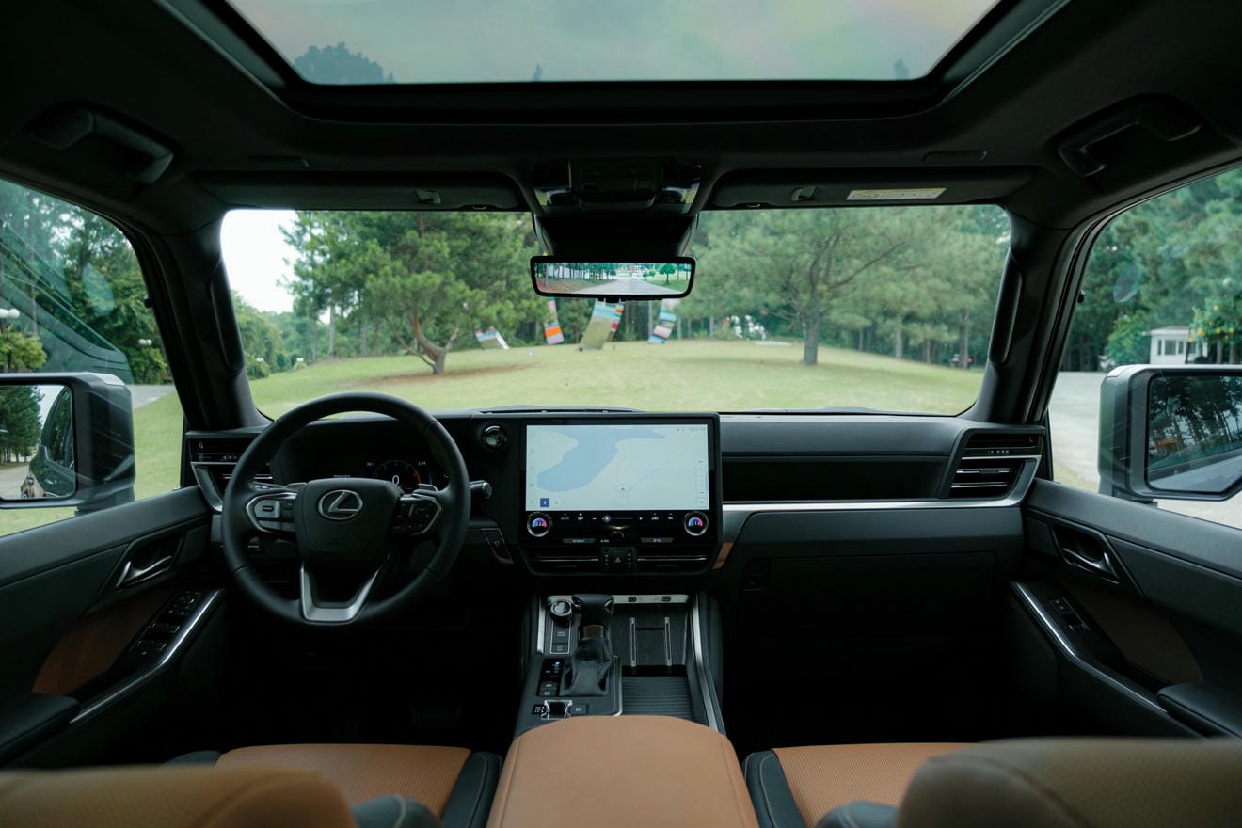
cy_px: 414
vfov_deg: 53.1
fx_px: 828
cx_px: 621
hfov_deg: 73.7
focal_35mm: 24
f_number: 2.8
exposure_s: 1/100
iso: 400
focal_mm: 16
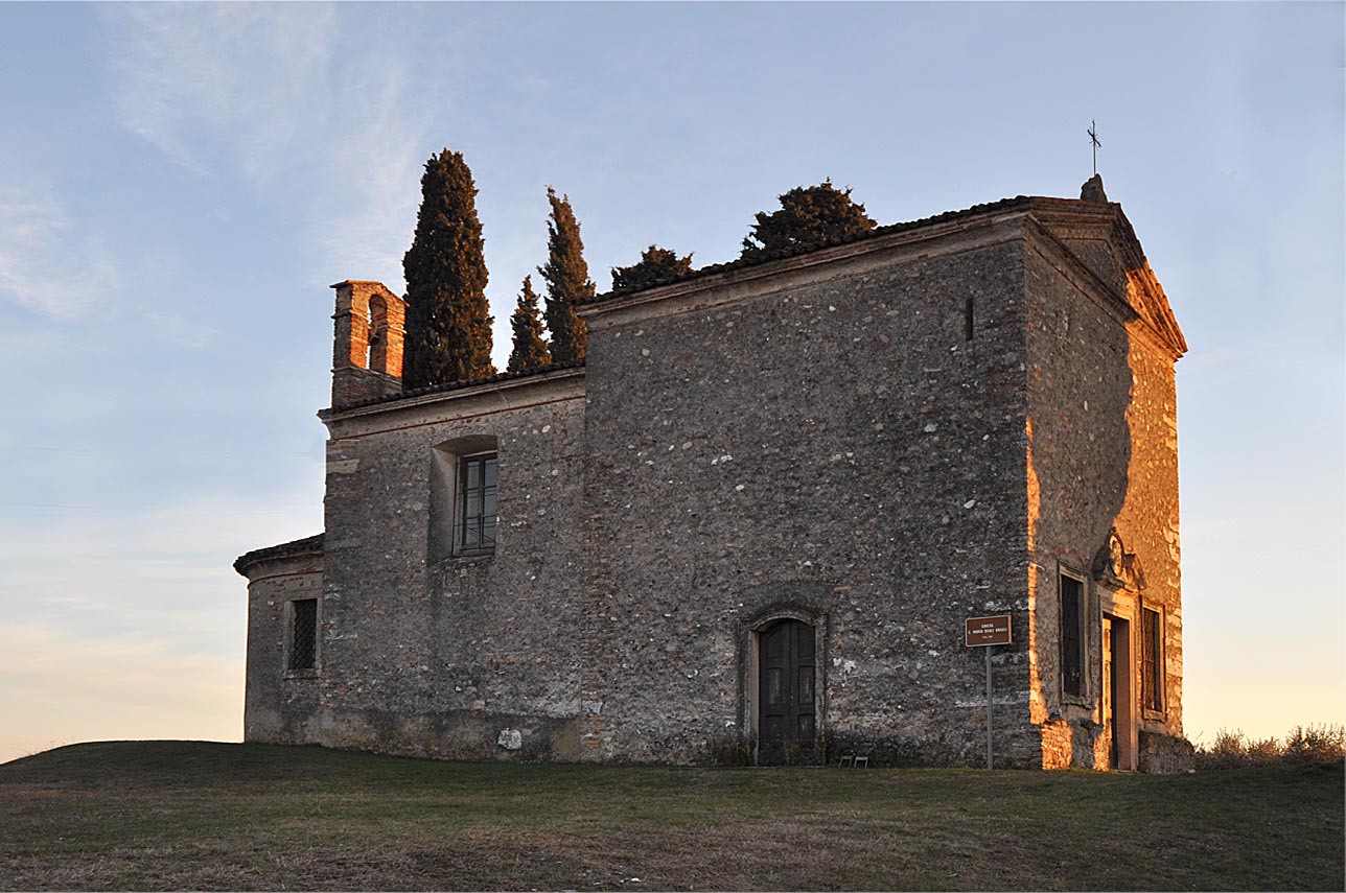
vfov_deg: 36.8
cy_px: 446
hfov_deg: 53.2
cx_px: 673
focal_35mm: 36
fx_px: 1344
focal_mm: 24
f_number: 6.3
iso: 200
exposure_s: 1/160
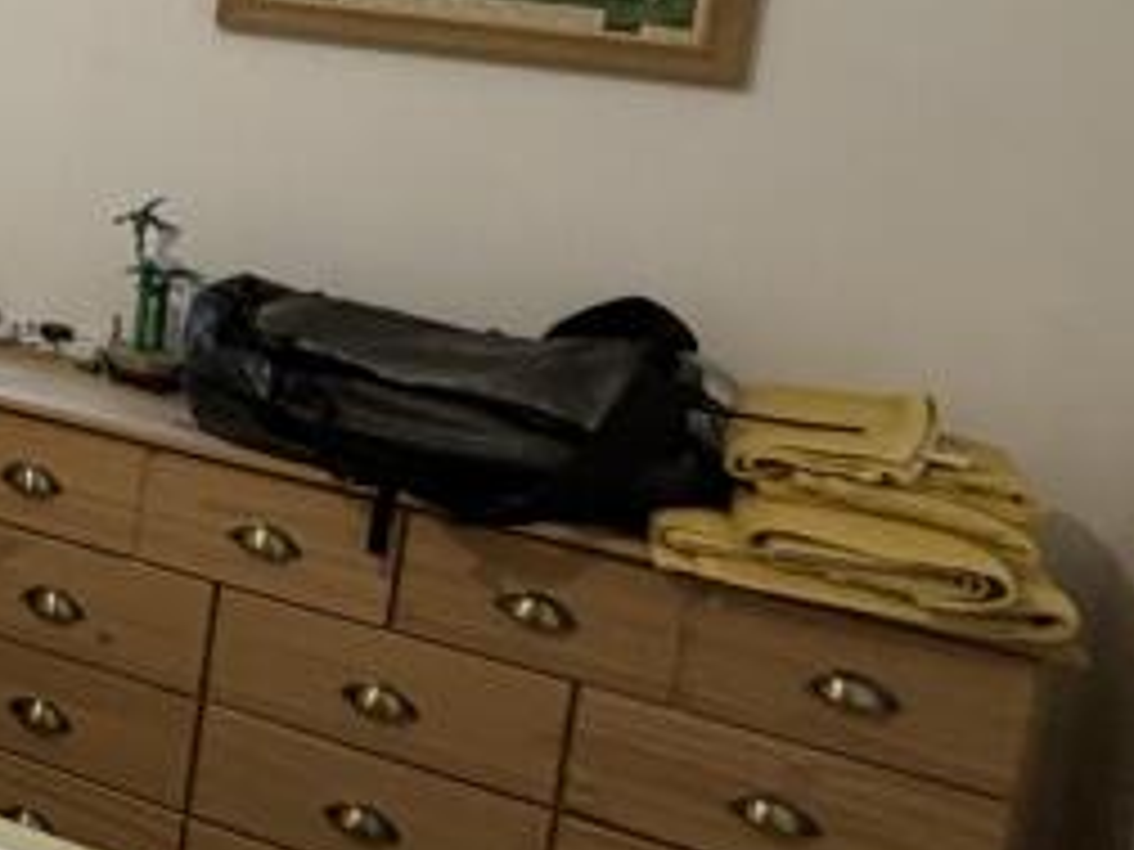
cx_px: -882
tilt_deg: -3.5
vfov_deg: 24.3
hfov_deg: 21.9
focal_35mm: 57
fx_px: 1867
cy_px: -27
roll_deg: -3.5
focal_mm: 2.22
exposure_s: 1/50
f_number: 2.2
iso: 250
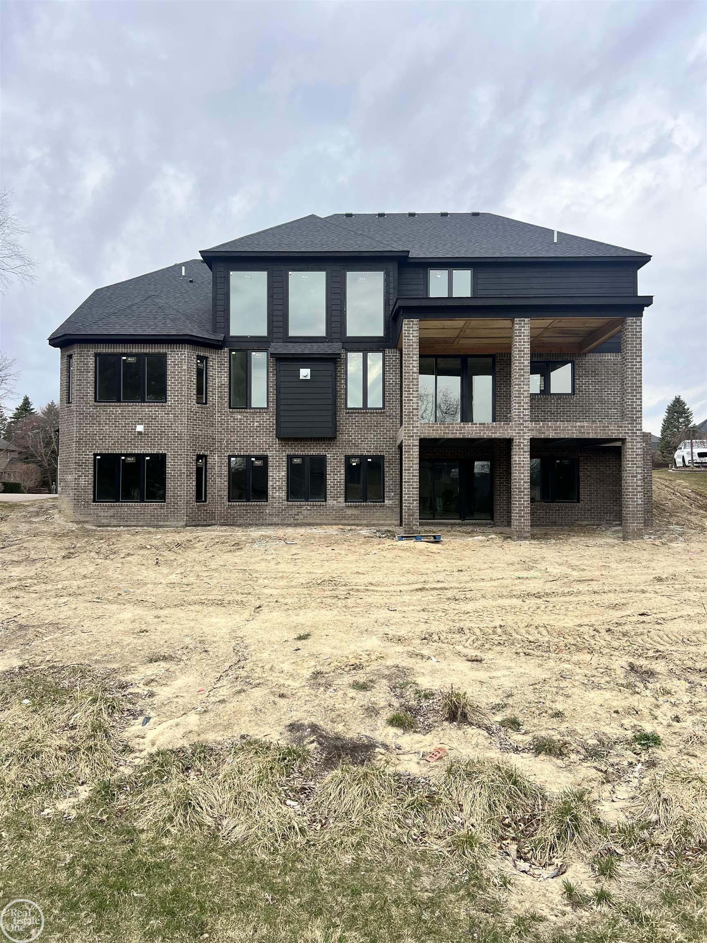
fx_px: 708
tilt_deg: +3.4
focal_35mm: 26
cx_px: 354
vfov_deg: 67.3
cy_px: 472
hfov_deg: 53.1
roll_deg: +0.0
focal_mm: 5.7
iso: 50
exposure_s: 1/1488
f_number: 1.5
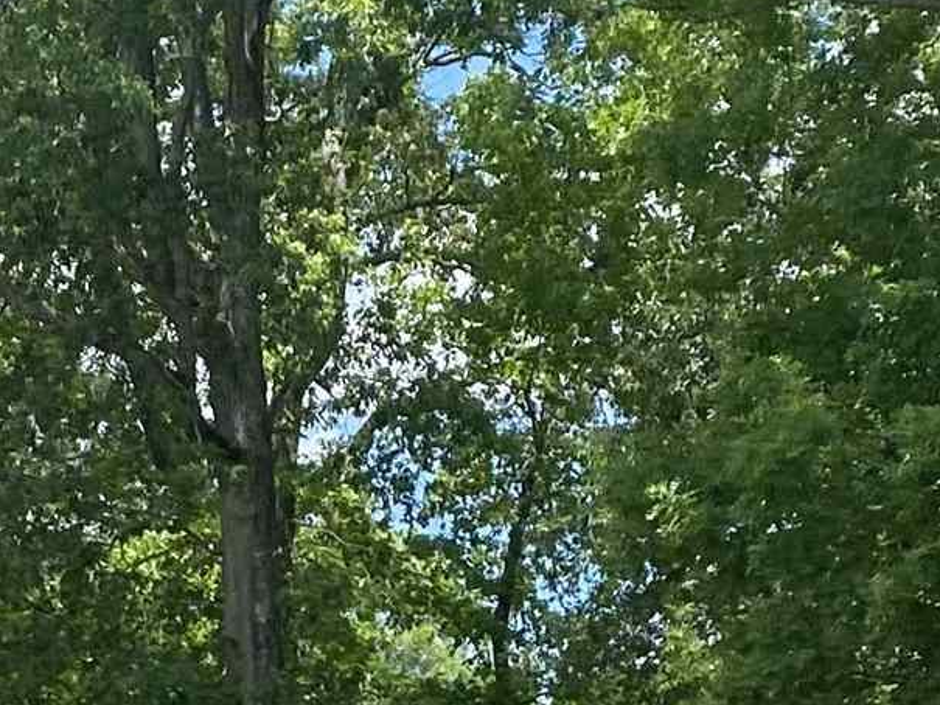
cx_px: 272
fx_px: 3585
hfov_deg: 14.9
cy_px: 1526
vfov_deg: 10.2
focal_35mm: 132
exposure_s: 1/1395
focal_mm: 4.25
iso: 32
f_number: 1.8
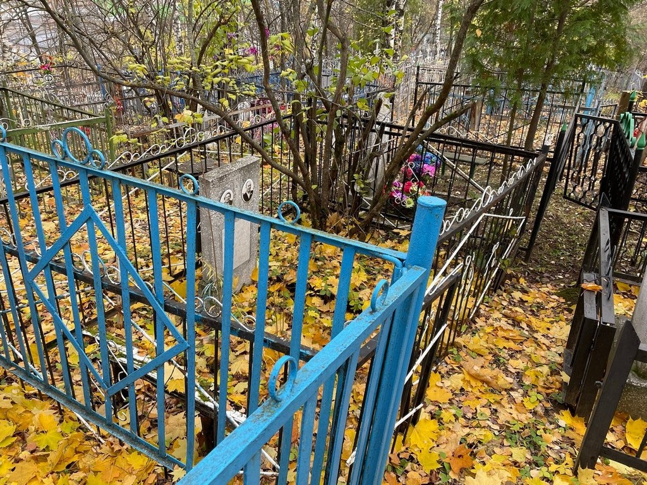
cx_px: 324
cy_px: 242
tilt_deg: -26.9
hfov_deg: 67.3
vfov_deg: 53.1
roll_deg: -3.0
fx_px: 486
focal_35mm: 26
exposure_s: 1/121
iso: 32
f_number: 1.6
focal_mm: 4.2
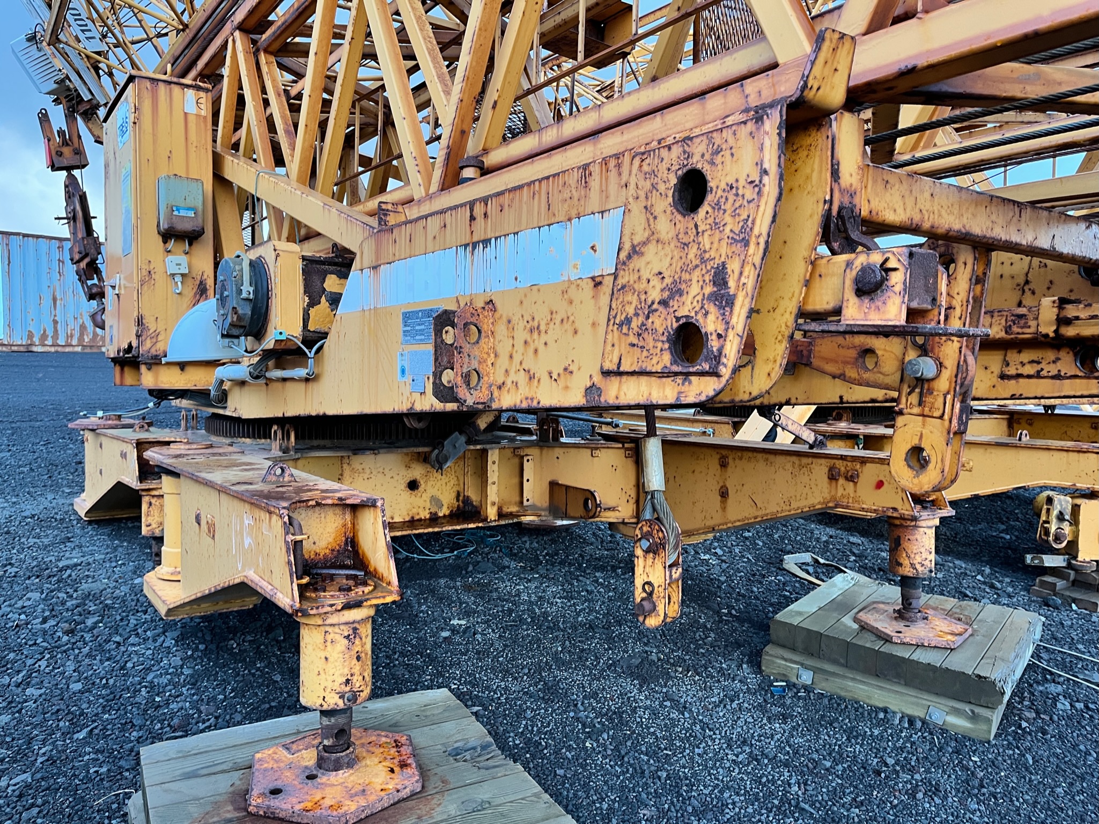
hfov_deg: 67.3
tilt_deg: -5.6
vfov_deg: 53.0
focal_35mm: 26
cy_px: 412
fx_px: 825
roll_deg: -2.0
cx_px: 550
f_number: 1.6
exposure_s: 1/75
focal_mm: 5.1
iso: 125
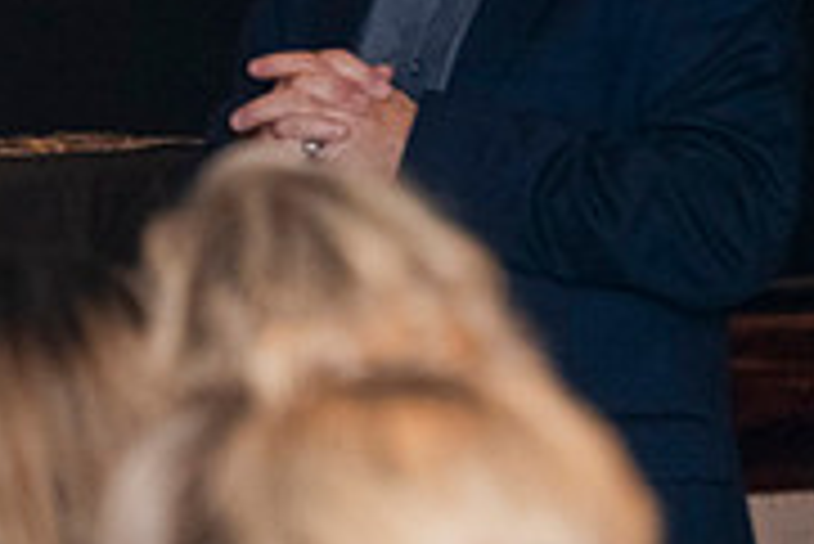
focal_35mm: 496
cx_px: -130
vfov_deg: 2.8
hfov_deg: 4.1
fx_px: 11224
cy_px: -251
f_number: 3.5
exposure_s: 1/160
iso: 1600
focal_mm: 135
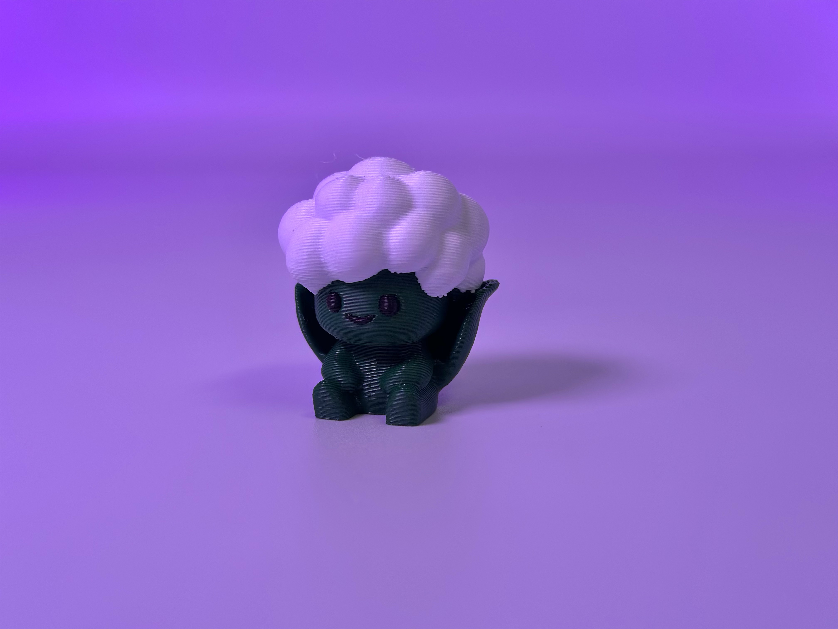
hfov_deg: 39.7
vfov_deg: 30.3
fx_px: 1162
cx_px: 419
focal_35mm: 48
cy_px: 314
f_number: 1.78
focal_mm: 6.86
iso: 100
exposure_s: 1/180
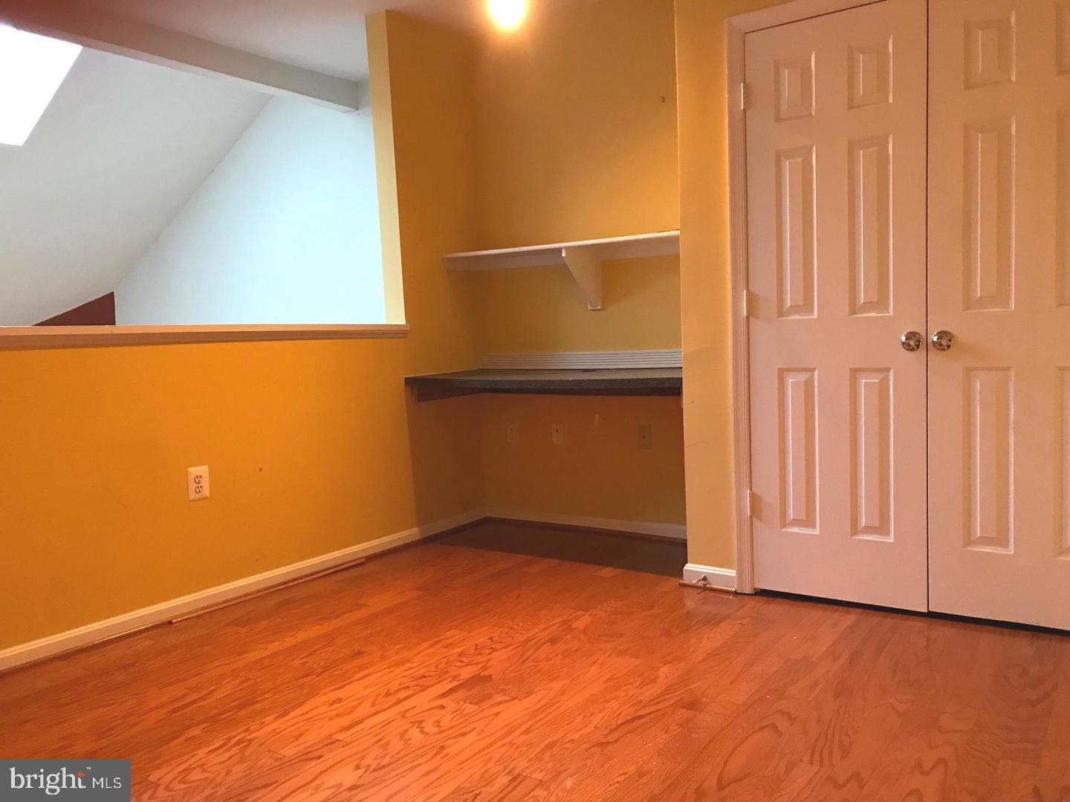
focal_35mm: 28
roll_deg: +1.1
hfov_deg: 63.4
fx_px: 865
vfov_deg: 49.7
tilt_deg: -4.2
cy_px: 401
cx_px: 535
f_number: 1.8
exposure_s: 1/12
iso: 100
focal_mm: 3.99
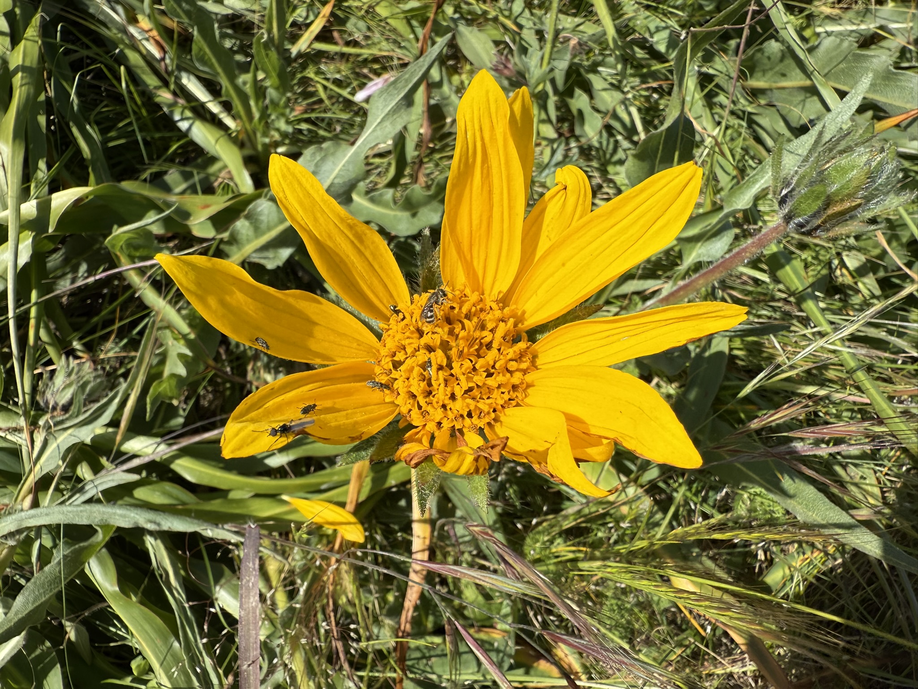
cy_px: 344
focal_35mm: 24
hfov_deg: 71.6
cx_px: 459
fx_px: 636
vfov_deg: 56.8
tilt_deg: -69.8
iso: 40
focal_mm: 2.22
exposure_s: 1/1779
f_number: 2.2
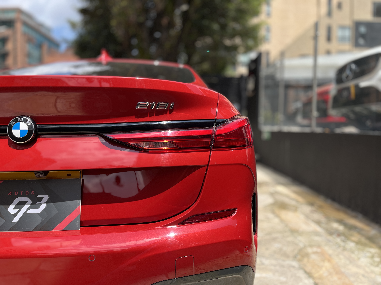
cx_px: 190
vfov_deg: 53.1
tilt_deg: -2.9
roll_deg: +0.1
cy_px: 142
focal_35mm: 26
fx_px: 286
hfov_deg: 67.3
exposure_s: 1/1252
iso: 50
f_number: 1.6
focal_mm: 5.1
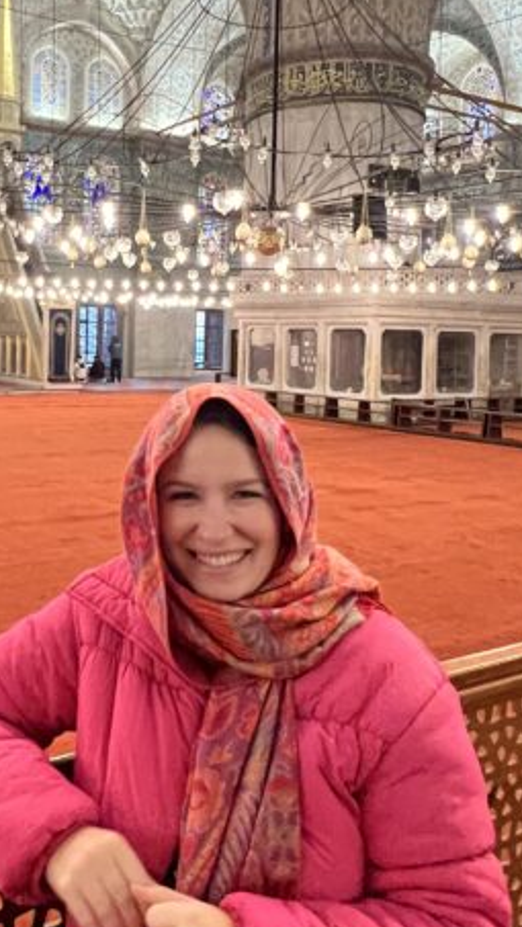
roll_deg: -1.0
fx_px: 787
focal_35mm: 32
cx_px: 123
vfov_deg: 60.5
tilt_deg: -0.5
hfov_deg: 35.8
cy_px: 368
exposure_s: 1/50
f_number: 1.8
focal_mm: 1.57
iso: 500
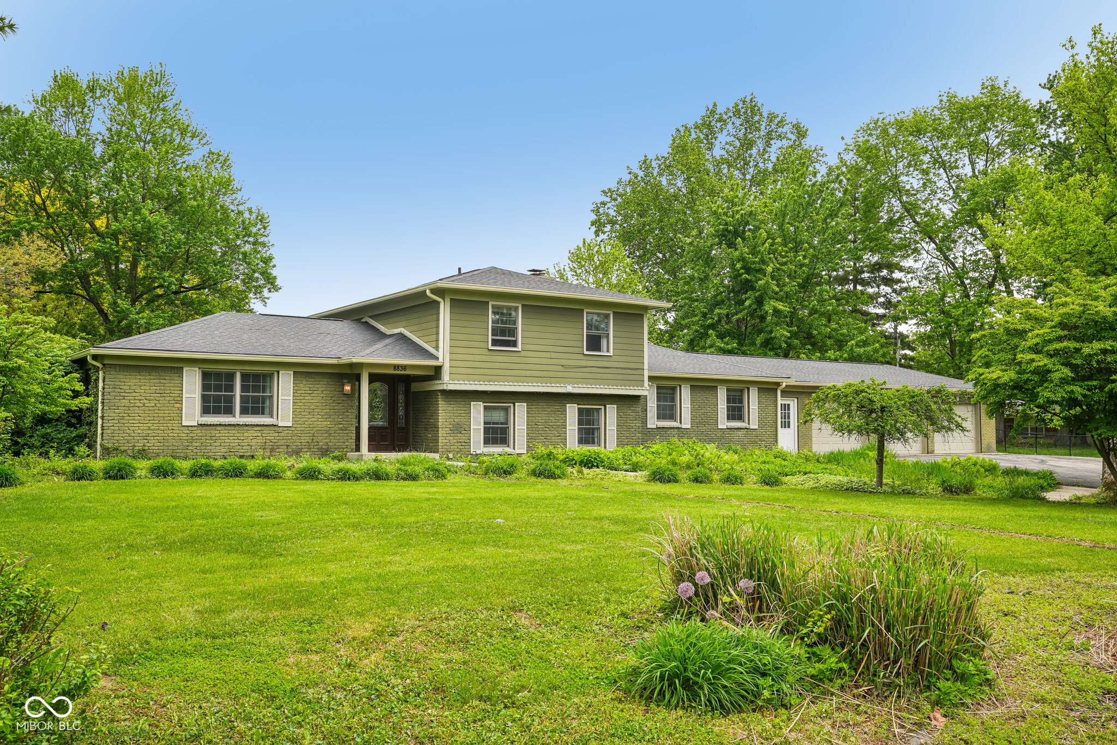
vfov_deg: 40.0
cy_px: 372
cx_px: 558
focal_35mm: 33
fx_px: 1024
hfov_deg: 57.2
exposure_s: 1/80
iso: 100
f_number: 8
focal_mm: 33
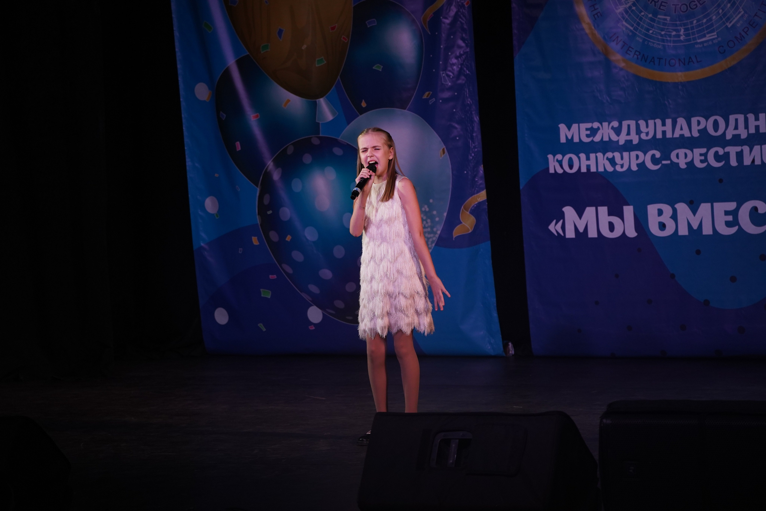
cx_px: 383
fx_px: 2872
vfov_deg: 10.2
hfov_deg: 15.2
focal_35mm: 135
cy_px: 256
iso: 1600
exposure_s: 1/250
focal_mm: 135
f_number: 5.6
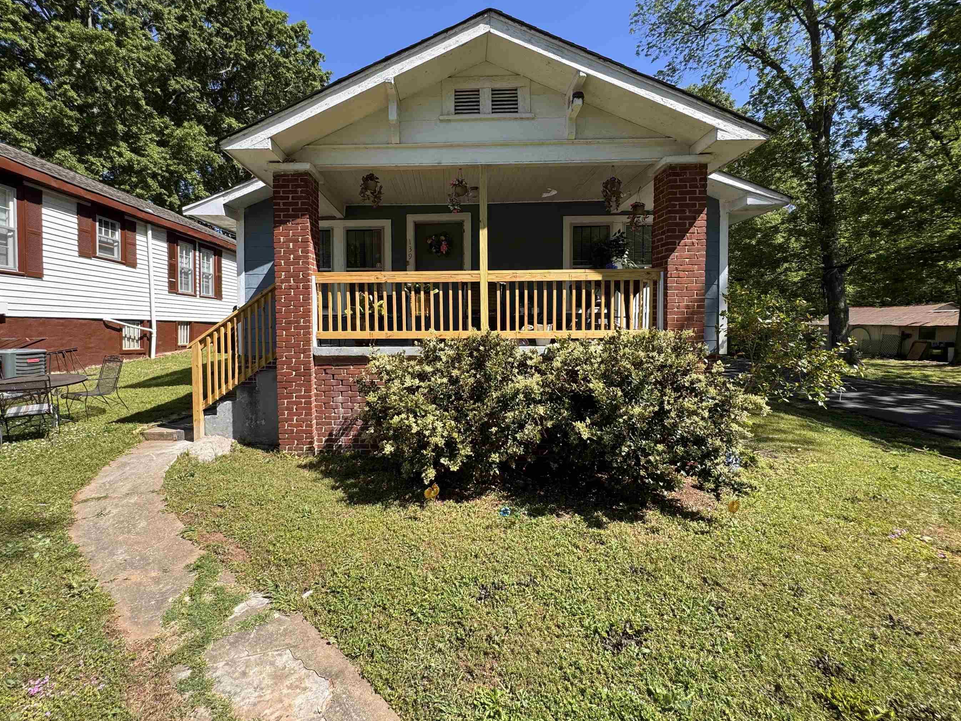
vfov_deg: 78.0
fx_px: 444
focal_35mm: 16
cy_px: 340
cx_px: 440
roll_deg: -0.1
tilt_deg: -1.7
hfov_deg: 94.3
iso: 50
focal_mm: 2.22
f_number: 2.2
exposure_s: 1/734
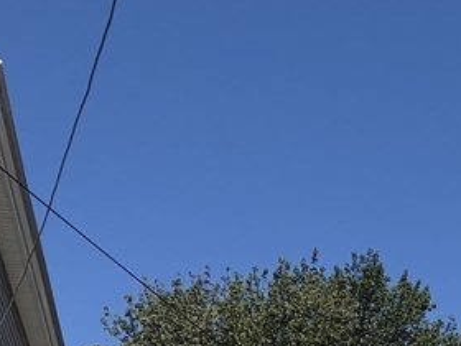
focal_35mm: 95
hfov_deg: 18.1
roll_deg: +0.3
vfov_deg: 13.9
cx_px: 719
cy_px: 616
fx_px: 1265
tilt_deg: +8.9
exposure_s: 1/8850
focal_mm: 5.96
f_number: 1.6
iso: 64
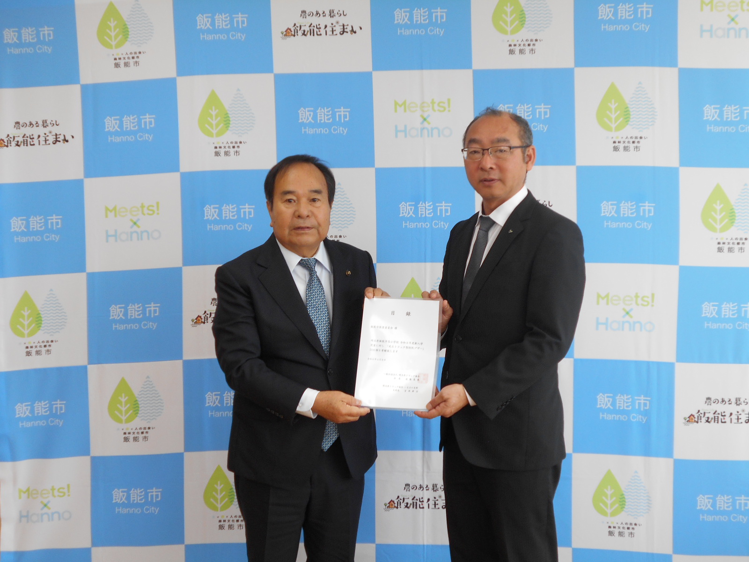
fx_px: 952
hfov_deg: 42.9
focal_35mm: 44
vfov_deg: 32.9
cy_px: 281
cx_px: 374
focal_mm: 7.7
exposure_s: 1/30
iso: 140
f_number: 4.2
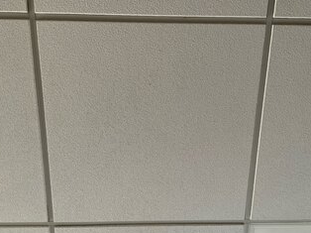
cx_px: 159
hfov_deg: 50.2
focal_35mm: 37
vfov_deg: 38.6
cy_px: 117
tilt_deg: +71.5
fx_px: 332
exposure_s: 1/41
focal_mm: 3
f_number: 1.8
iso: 320
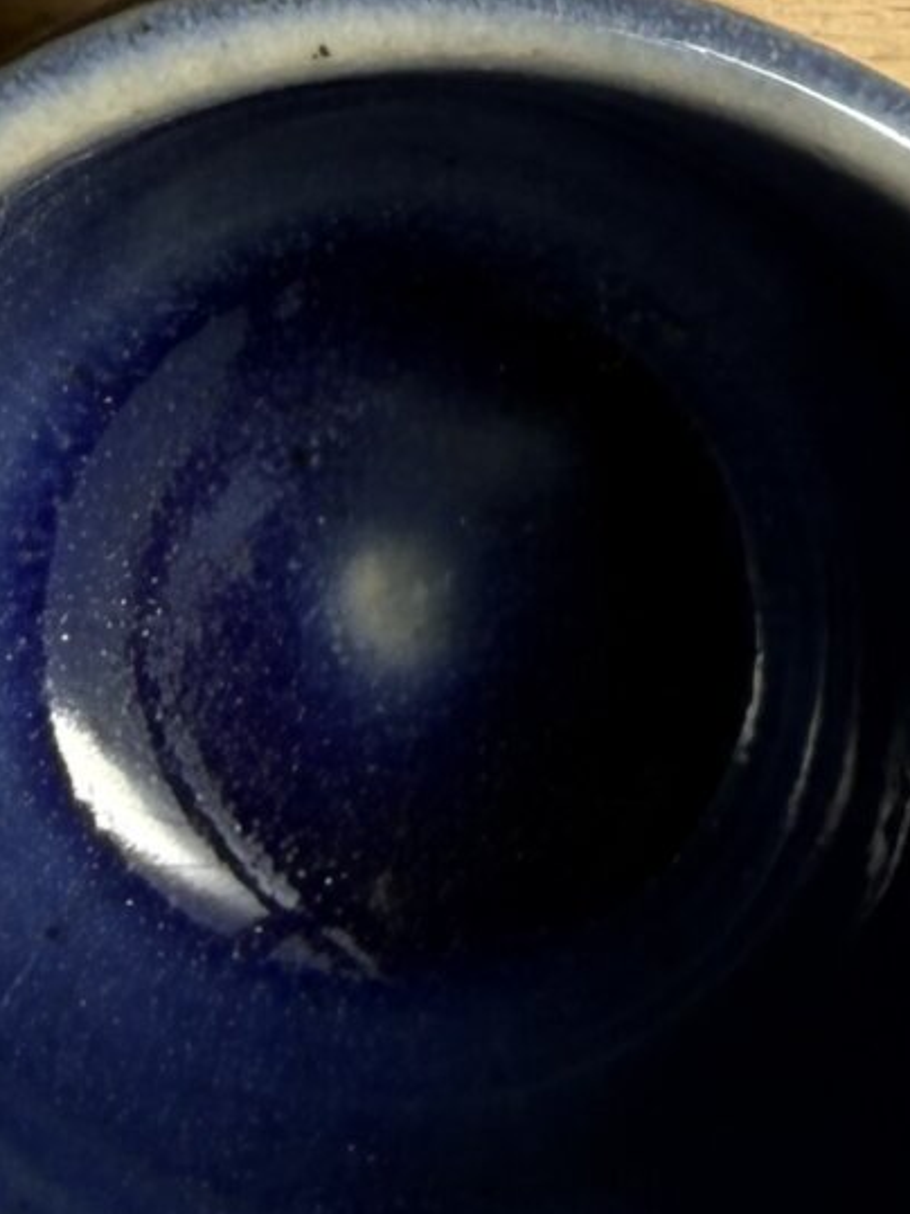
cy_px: 34
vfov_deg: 16.9
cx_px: 320
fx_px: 3997
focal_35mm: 114
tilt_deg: -88.4
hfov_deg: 13.0
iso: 40
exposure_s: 1/1669
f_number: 2.2
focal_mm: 2.22
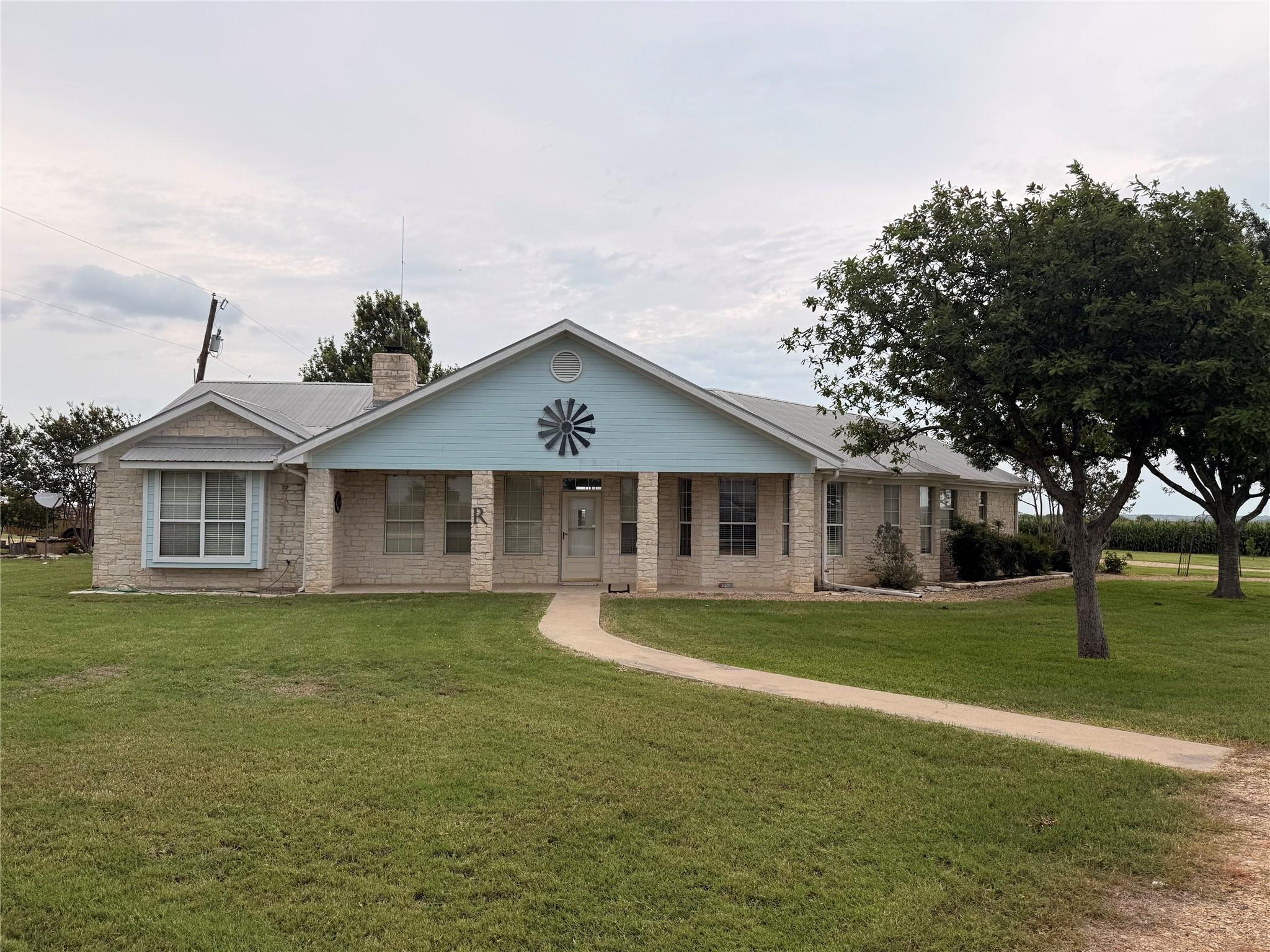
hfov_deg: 71.6
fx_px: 881
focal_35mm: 24
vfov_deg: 56.8
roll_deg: -0.3
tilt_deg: +2.7
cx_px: 635
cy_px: 476
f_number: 1.78
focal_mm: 6.76
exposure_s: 1/1192
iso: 80
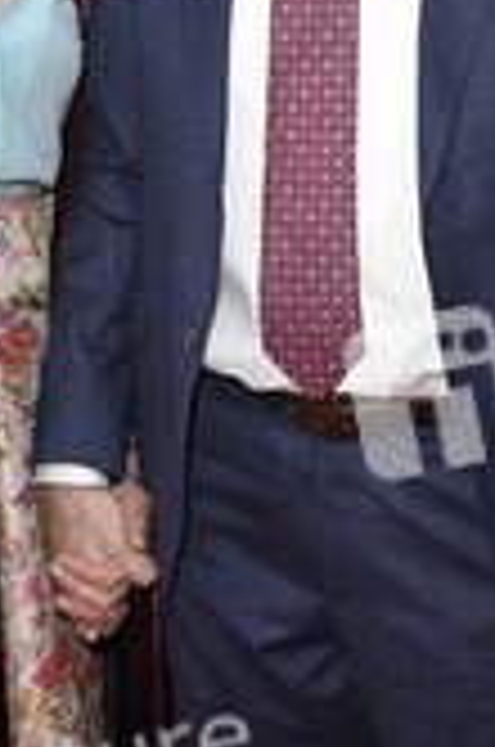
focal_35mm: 116
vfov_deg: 17.5
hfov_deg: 11.8
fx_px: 2402
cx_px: 166
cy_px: 148
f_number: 5.6
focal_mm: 48
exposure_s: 1/200
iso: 1000
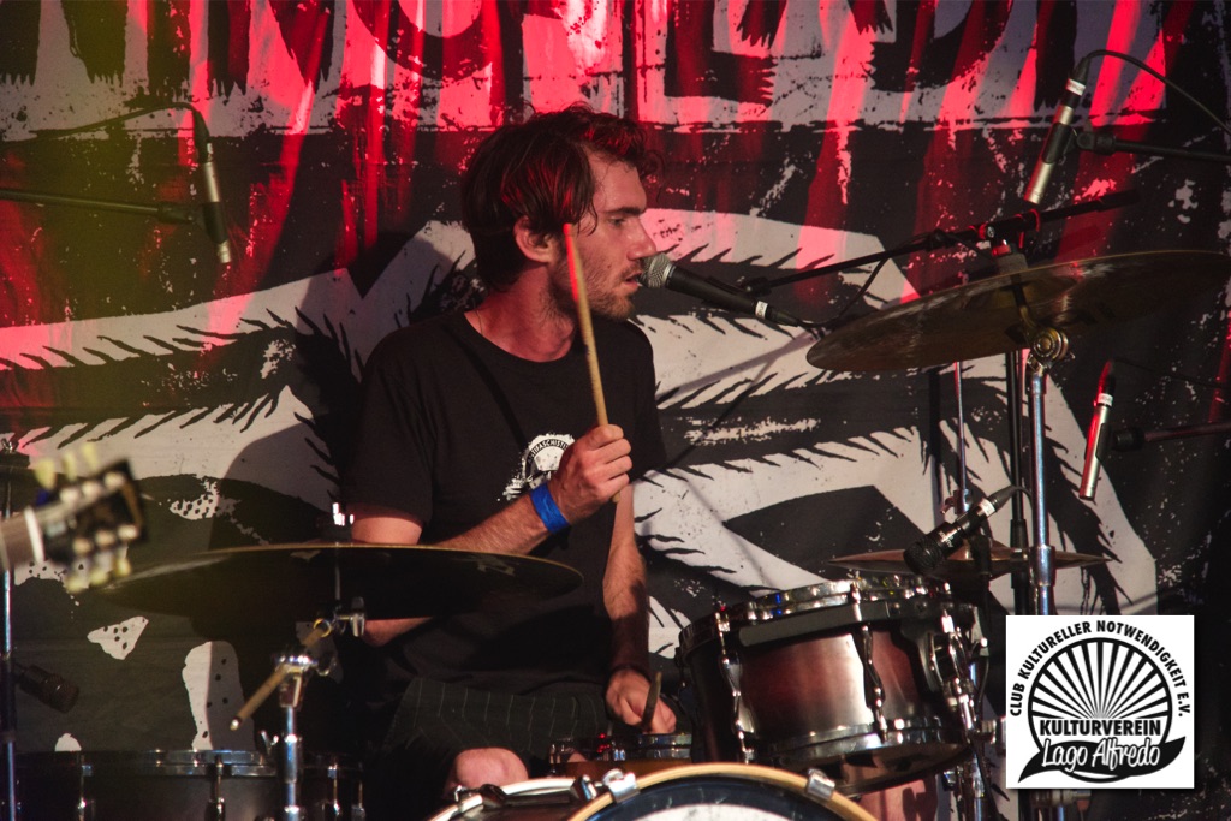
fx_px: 6874
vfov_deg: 6.8
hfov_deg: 10.2
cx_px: 616
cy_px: 410
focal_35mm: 201
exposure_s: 1/200
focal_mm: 201
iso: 12800
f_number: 5.6
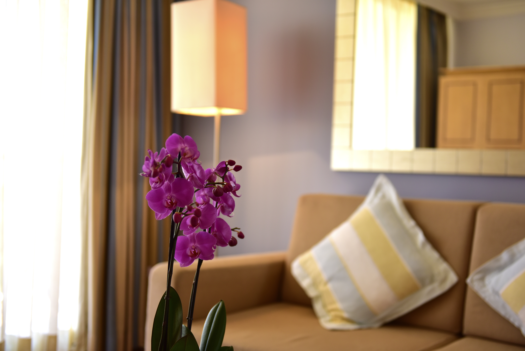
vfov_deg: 28.1
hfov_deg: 41.1
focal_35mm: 48
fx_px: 700
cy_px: 176
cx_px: 262
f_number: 2.8
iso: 500
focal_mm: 48
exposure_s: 1/250
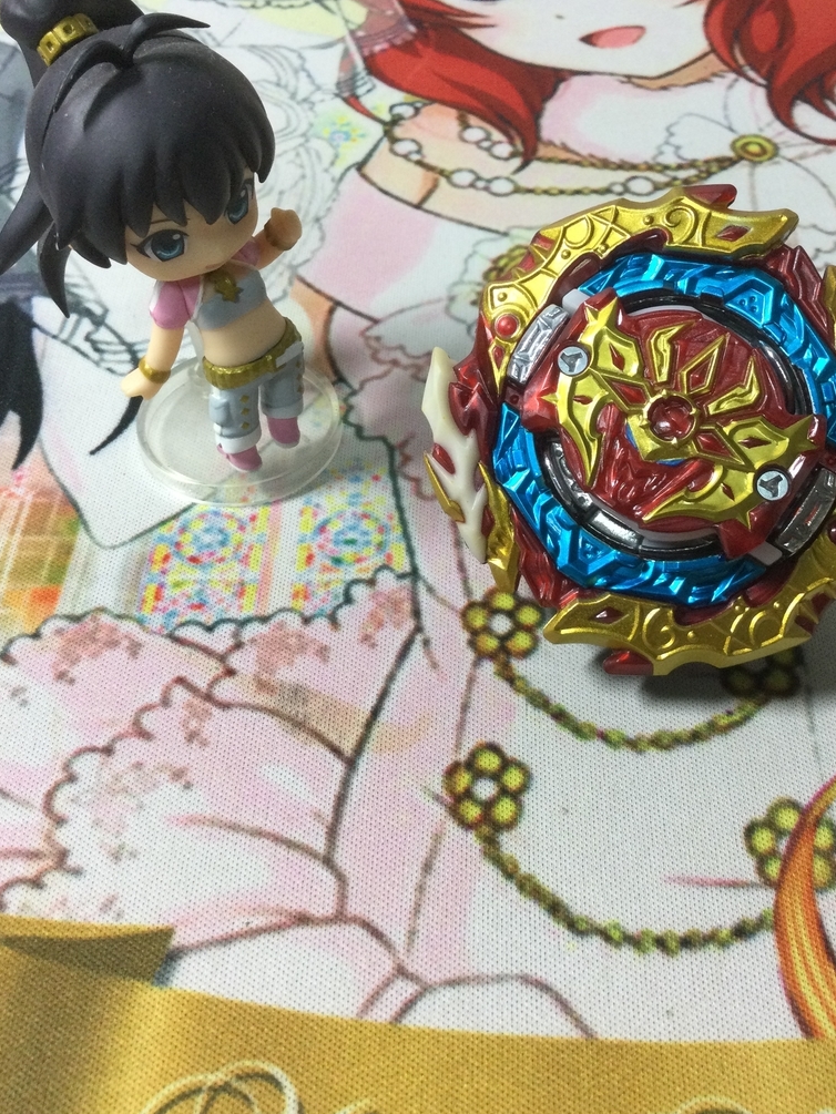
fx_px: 1191
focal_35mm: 37
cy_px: 486
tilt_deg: -47.3
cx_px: 483
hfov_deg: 38.6
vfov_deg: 50.0
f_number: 2.4
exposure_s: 1/30
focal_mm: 3.3
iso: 40
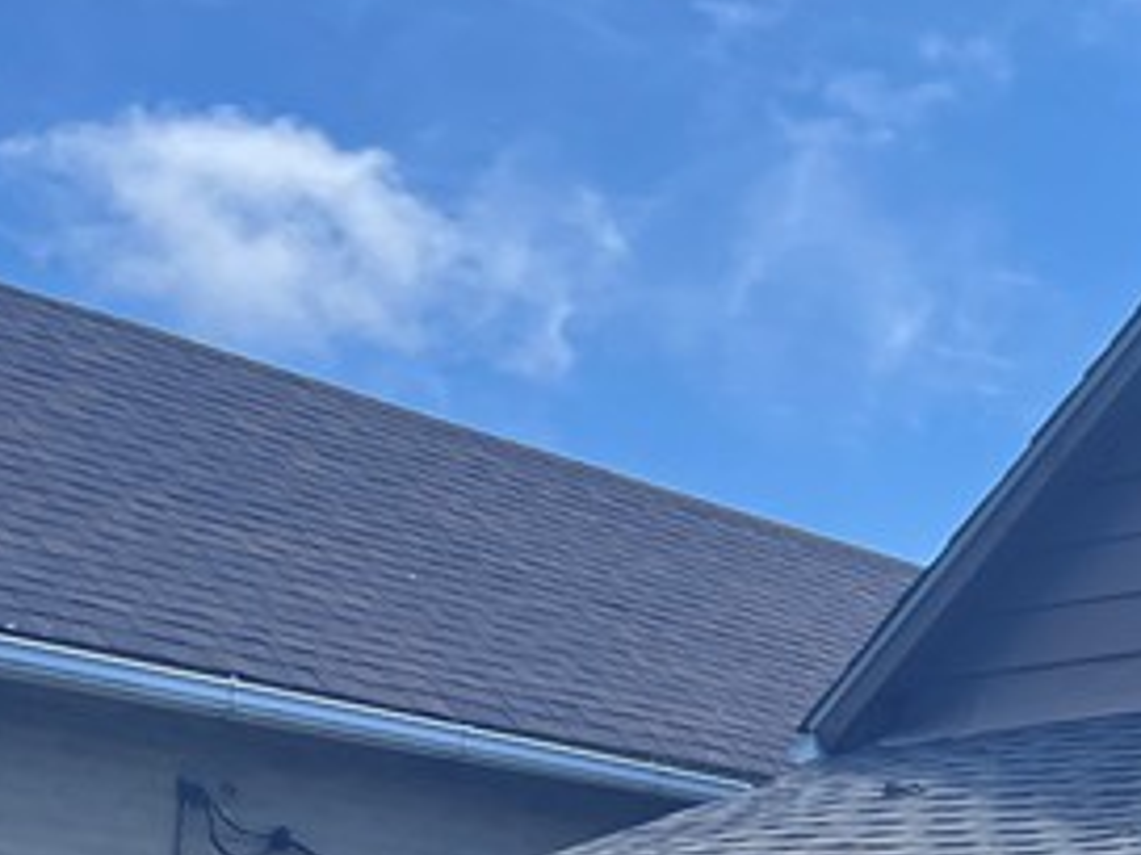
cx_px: 1858
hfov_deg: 17.4
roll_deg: +0.5
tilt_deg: +2.3
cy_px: 1224
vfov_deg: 14.2
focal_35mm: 98
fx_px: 3230
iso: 50
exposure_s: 1/2008
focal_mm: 5.7
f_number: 1.5
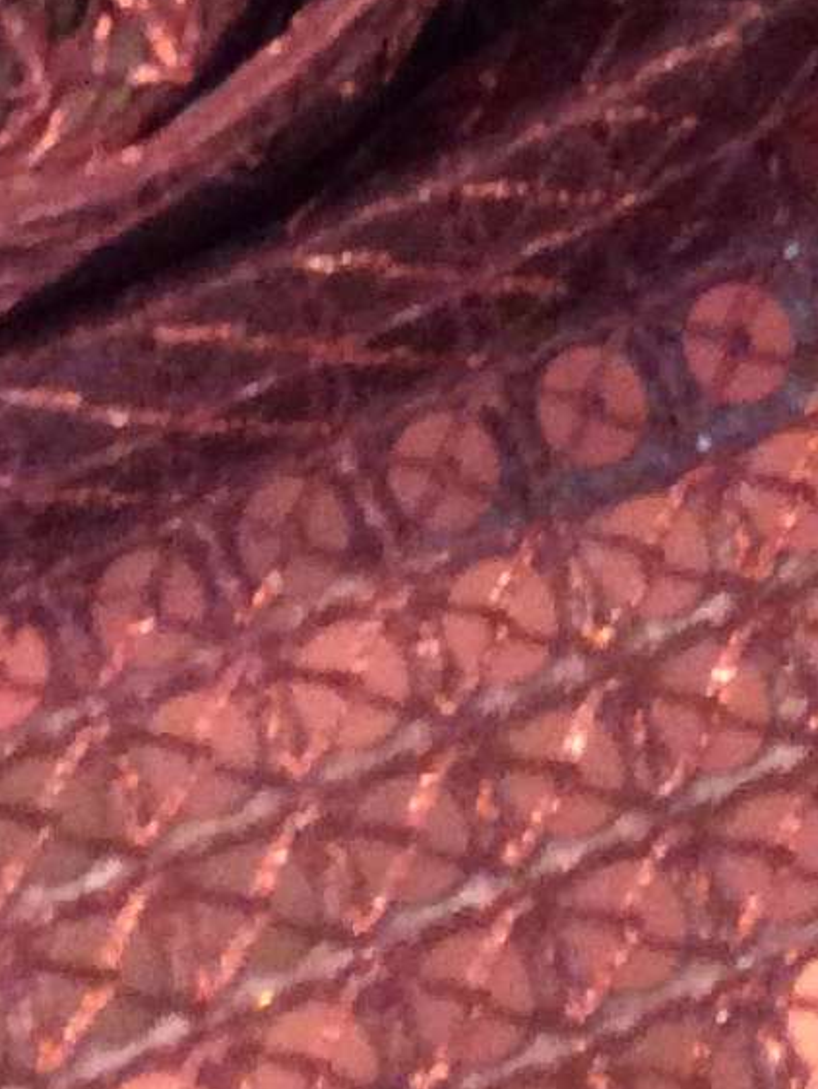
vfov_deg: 11.8
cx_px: 324
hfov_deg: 10.2
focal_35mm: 146
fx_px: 4597
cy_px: -1242
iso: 320
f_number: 2.4
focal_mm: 3.3
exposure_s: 1/24
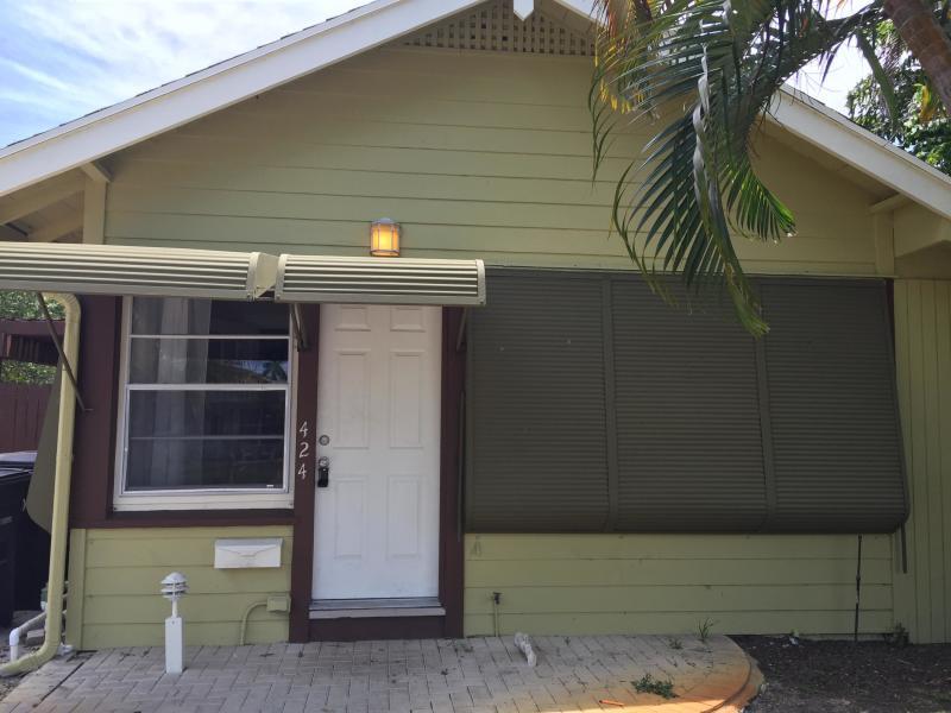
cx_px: 476
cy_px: 356
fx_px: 797
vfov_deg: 48.2
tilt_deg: +4.2
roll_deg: -1.8
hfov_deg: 61.7
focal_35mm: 29
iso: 32
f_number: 2.2
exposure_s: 1/599
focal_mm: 4.15
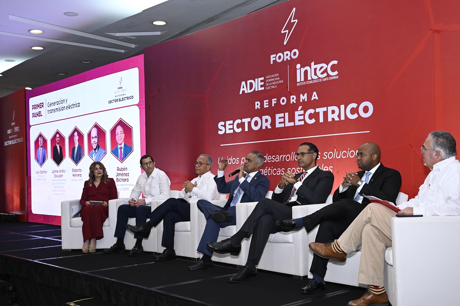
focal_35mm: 42
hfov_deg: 46.4
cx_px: 230
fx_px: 536
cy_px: 153
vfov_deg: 31.8
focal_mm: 42
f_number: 5
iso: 3200
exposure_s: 1/160
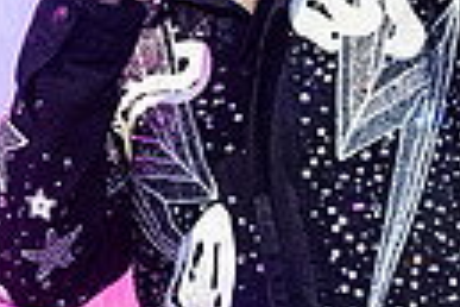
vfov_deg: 3.4
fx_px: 5162
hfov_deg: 5.1
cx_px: 145
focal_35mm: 404
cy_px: -76
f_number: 4
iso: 2500
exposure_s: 1/3200
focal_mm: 78
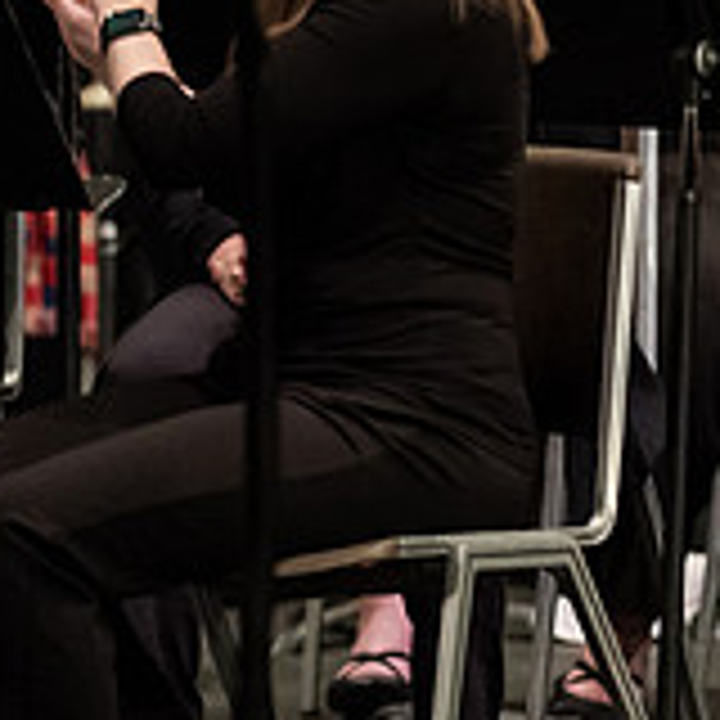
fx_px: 21744
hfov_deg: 1.9
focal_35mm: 924
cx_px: 1062
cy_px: 209
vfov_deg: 1.9
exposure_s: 1/320
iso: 4000
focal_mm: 300
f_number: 3.2
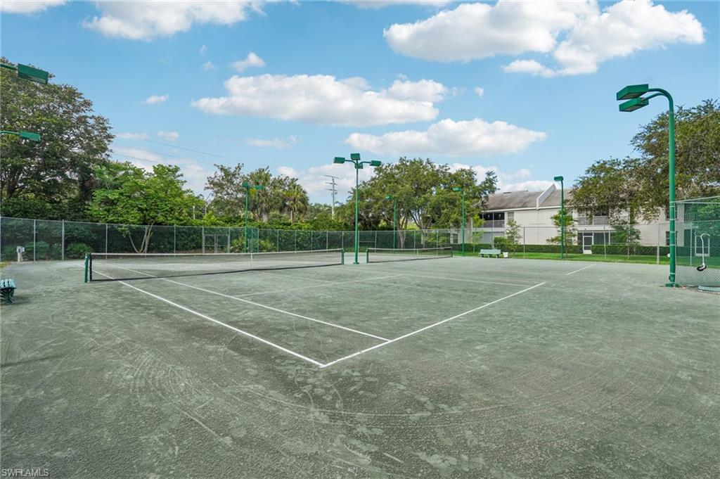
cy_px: 240
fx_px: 330
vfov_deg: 72.0
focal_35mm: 16
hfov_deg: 95.0
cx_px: 360
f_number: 8
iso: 400
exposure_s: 1/800
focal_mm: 16.5
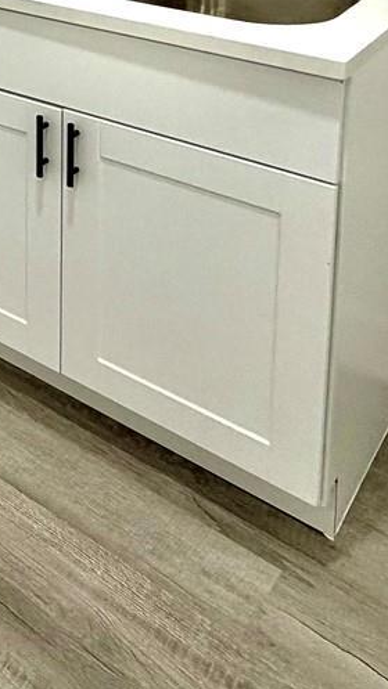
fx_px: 897
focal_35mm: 49
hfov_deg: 19.2
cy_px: -113
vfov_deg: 34.7
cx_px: -287
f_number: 2.2
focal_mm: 2.22
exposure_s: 1/121
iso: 100
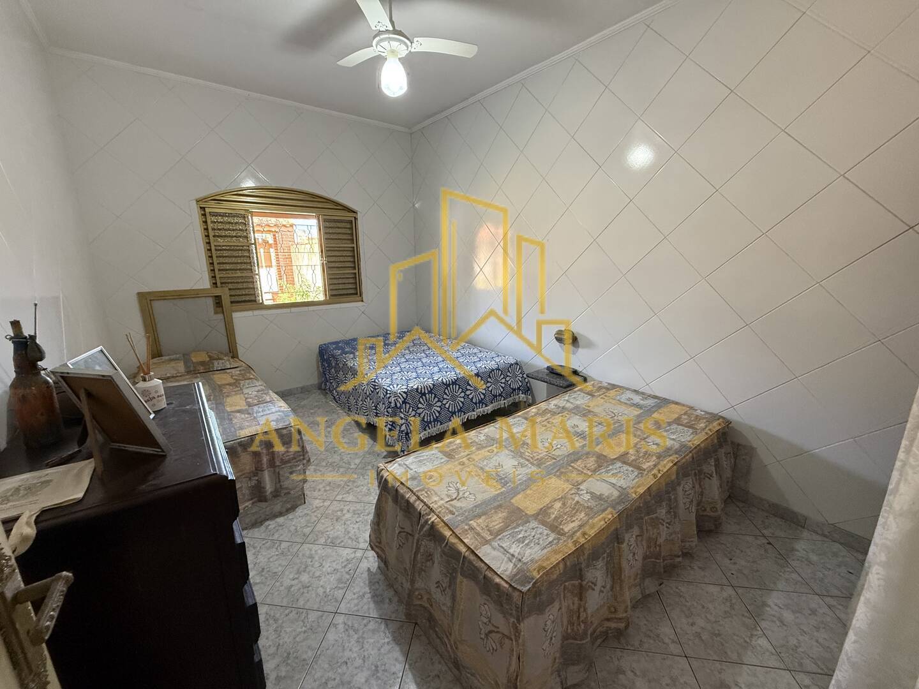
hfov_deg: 102.1
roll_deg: -0.3
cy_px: 344
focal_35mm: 14
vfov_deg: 85.7
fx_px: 372
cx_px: 460
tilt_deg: -13.9
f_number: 2.2
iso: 400
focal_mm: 2.22
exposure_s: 1/60
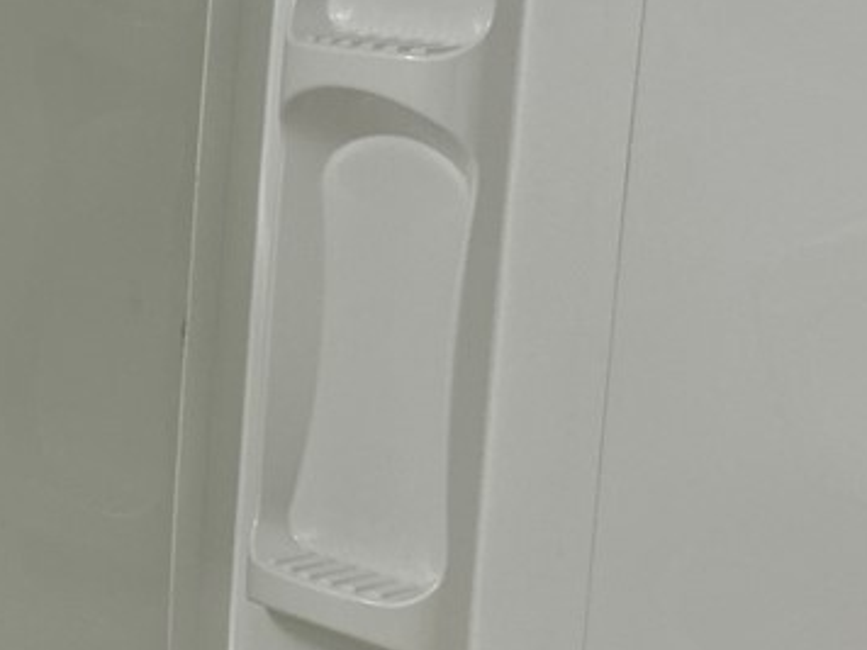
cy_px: 241
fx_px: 2705
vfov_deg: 13.7
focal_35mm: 108
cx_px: -365
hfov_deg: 16.8
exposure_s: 1/120
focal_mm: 6.86
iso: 80
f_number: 1.78
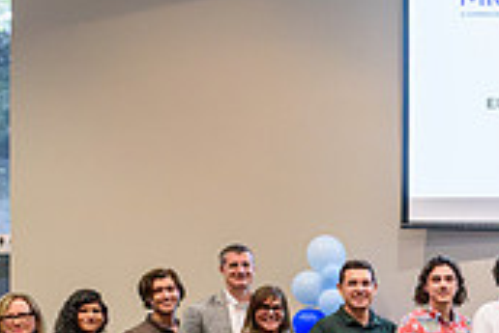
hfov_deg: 22.2
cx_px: 664
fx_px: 1124
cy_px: 340
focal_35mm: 81
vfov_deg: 16.5
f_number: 5
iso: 3200
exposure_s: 1/160
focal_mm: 24
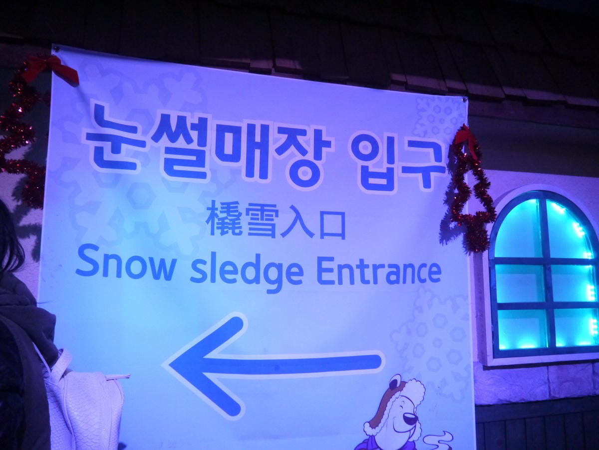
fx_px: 485
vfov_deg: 49.7
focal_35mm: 28
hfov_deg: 63.4
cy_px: 225
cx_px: 300
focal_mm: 14
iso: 1600
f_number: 3.5
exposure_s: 1/100
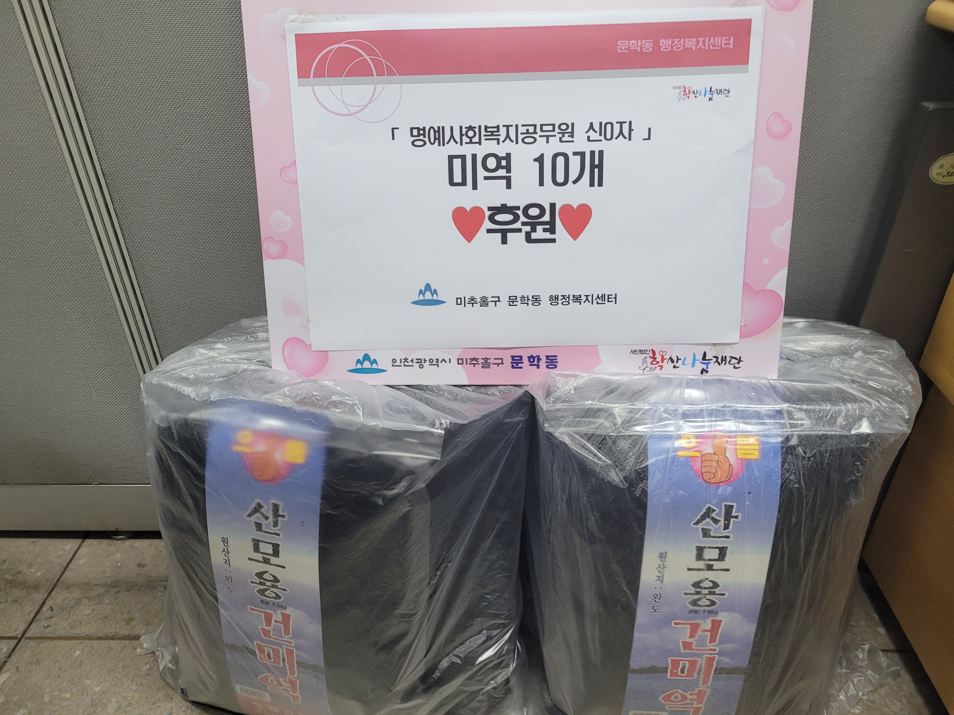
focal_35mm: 26
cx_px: 477
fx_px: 717
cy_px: 358
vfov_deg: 53.1
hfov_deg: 67.3
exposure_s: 1/60
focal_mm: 5.4
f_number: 1.8
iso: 160
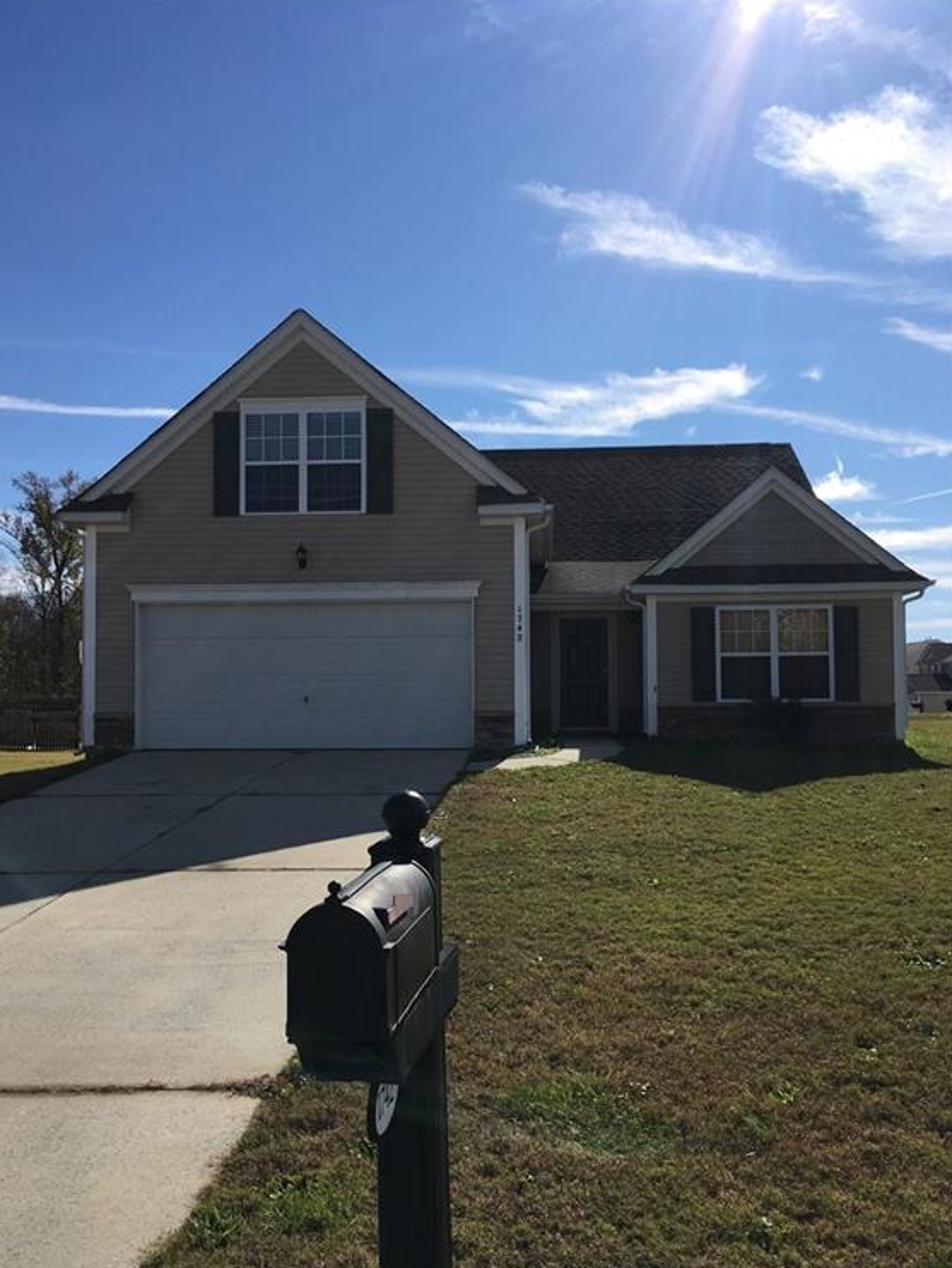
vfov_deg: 59.9
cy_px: 648
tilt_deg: +1.3
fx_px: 1099
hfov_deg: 46.8
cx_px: 467
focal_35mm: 30
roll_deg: -0.3
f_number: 2.2
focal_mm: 4.15
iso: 25
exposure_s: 1/2481
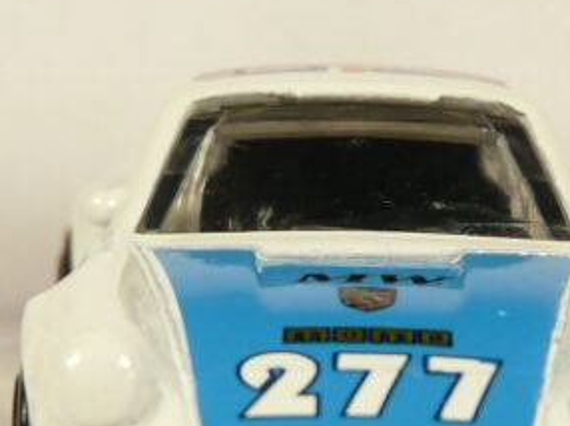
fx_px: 3521
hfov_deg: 9.3
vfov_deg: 6.9
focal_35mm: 214
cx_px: 355
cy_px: 293
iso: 100
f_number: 3.2
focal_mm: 10.5
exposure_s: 1/80
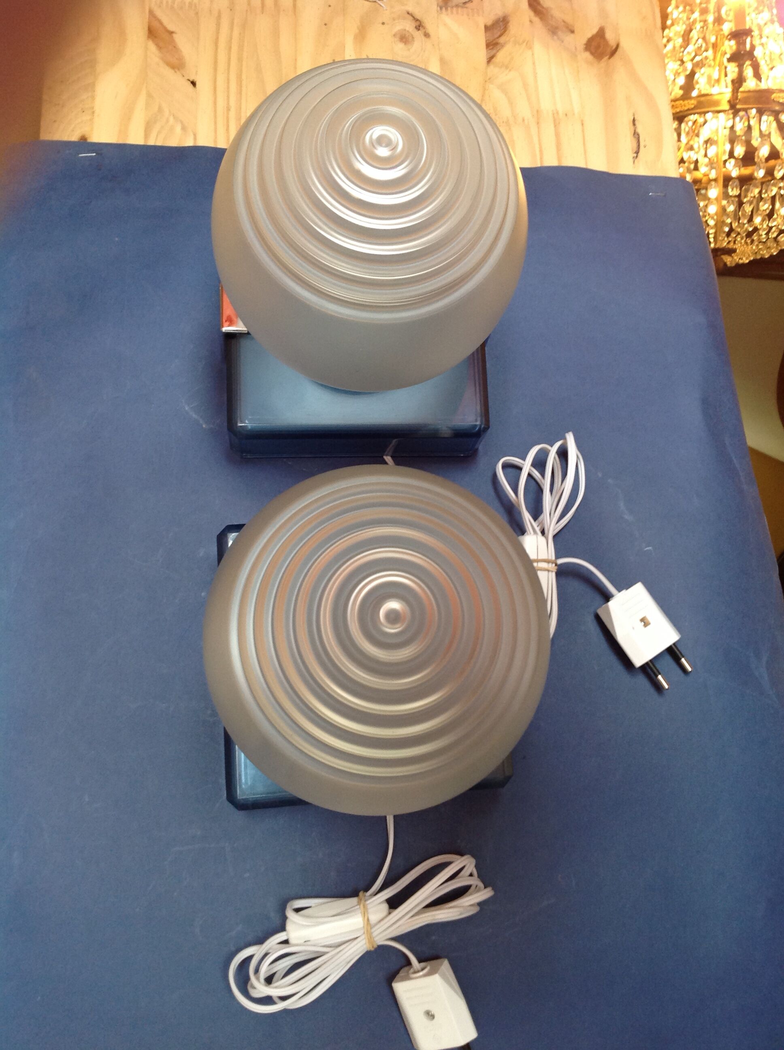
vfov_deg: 52.7
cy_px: 525
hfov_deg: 40.6
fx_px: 1060
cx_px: 392
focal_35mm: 35
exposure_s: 1/15
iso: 100
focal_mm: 4.28
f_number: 2.4
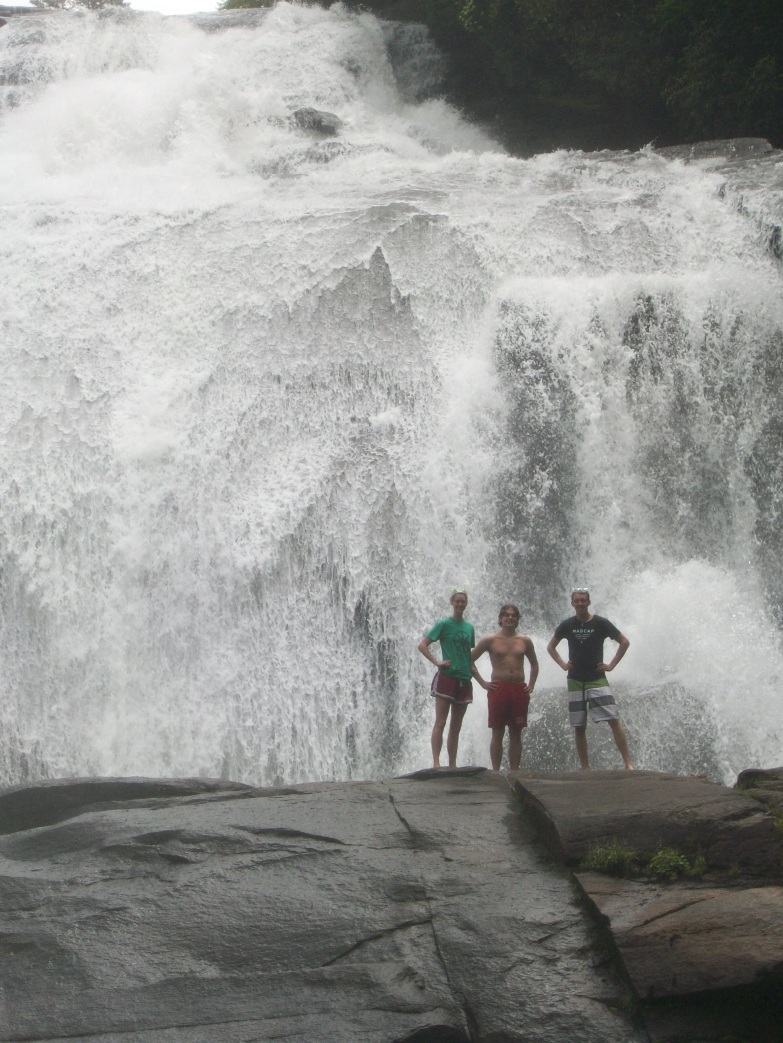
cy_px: 522
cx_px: 392
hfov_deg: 14.5
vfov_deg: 19.3
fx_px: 3076
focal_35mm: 102
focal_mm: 17.1
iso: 64
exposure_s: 1/350
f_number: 5.1
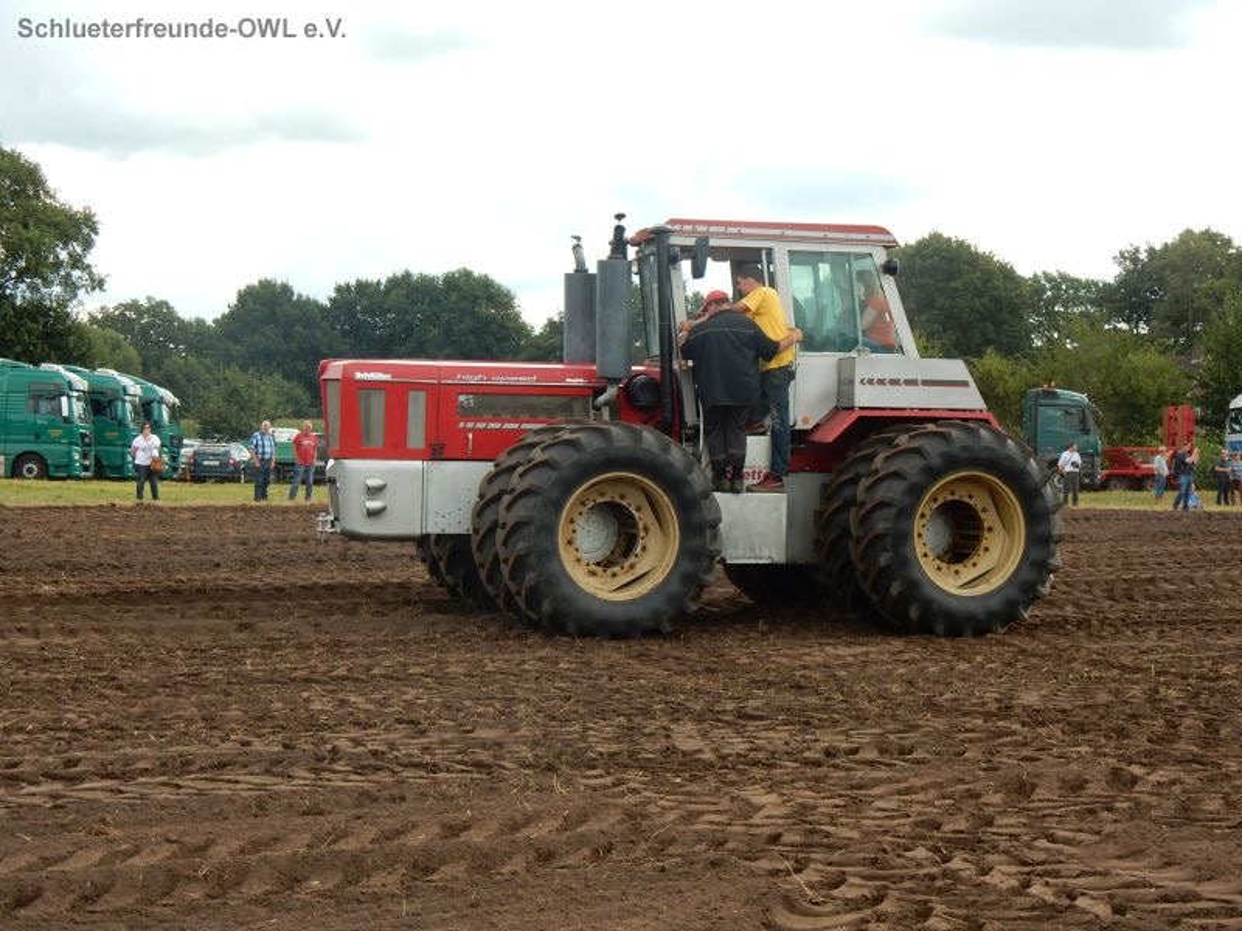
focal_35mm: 71
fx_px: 2547
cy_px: 466
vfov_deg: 20.7
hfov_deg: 27.4
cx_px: 621
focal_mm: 12.6
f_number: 4.8
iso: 125
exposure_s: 1/250
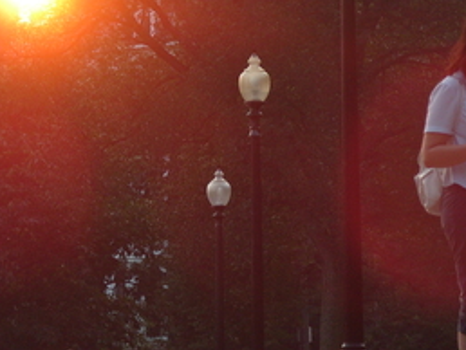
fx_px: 4271
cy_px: 56
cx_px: 233
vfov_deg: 4.7
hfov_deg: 6.2
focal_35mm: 317
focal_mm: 28.5
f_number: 3.9
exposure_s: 1/180
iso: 100
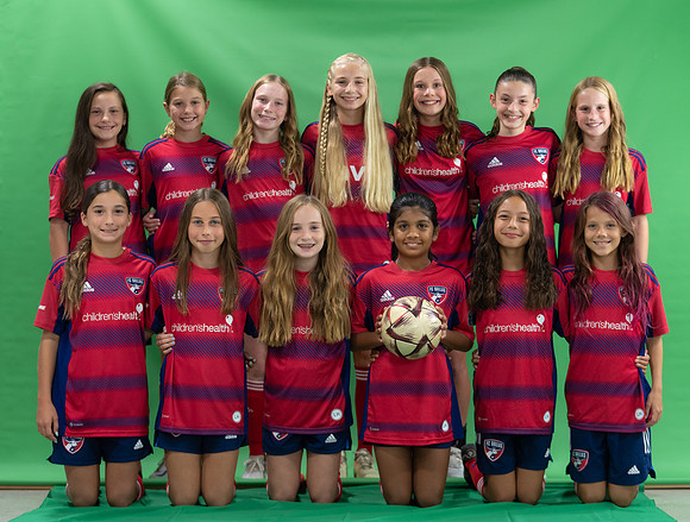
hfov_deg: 22.0
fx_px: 1776
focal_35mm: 89
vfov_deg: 16.7
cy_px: 261
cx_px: 367
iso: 1000
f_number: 2.8
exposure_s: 1/250
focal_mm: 80
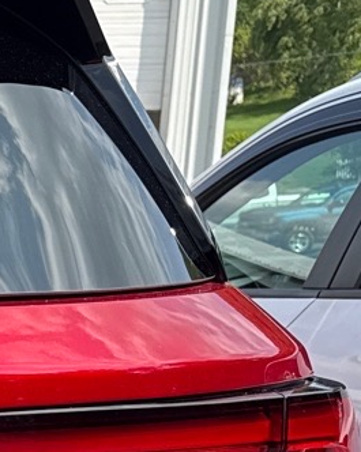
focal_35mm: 113
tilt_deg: -12.6
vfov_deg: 16.2
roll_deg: +0.6
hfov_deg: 10.9
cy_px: 583
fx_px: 1511
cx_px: -576
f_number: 1.78
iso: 100
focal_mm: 6.76
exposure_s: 1/1385
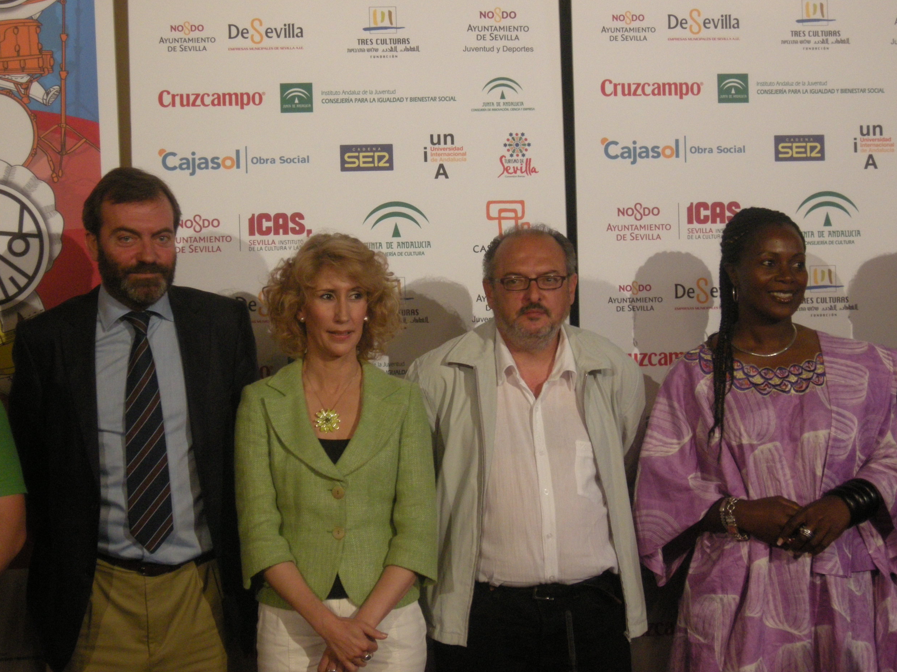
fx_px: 1995
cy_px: 324
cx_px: 445
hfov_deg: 25.3
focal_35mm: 77
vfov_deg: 19.1
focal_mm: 15.7
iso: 400
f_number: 3.9
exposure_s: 1/21.3
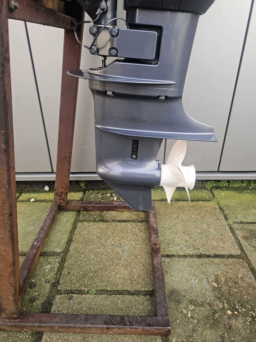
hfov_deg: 58.9
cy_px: 171
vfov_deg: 73.9
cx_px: 128
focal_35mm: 23
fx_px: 227
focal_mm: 6.3
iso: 100
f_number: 1.7
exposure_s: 1/180
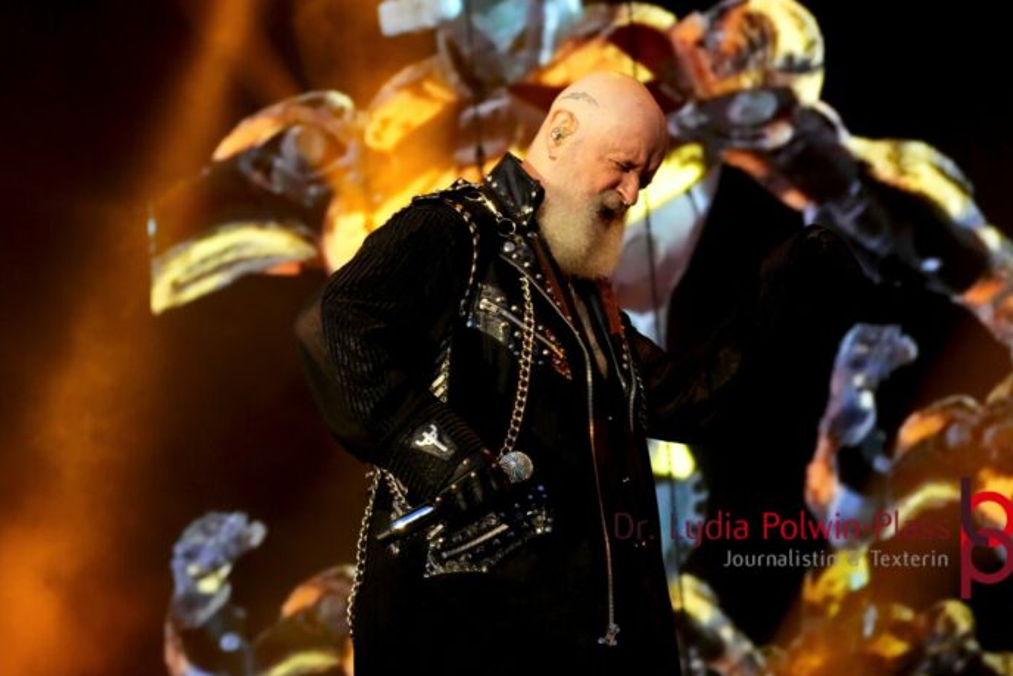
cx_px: 492
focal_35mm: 154
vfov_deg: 8.9
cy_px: 303
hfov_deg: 13.3
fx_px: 4334
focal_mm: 92
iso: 4000
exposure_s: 1/160
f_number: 5.6
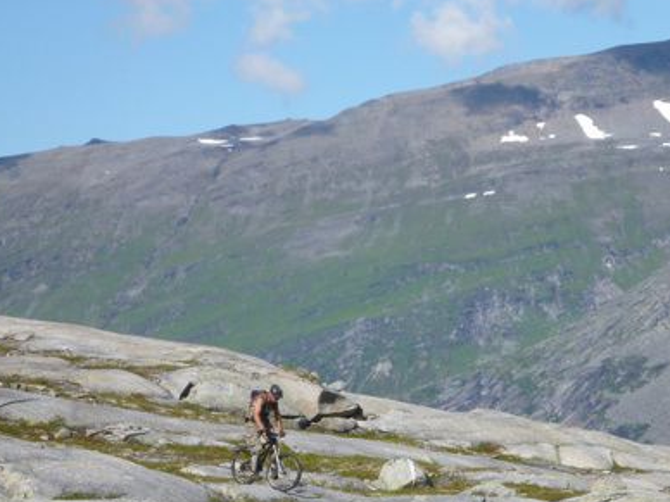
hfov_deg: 11.1
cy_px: 386
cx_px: 366
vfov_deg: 8.3
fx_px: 3445
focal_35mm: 178
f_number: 5.7
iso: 160
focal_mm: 19.2
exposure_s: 1/500
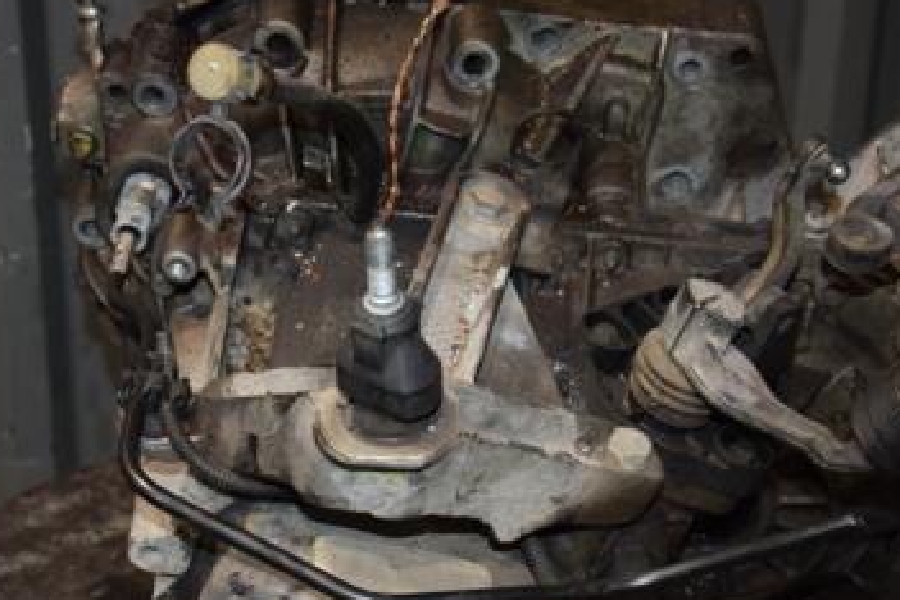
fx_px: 1925
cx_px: 326
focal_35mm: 77
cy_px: 408
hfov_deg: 26.2
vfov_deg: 17.7
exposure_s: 1/60
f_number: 5
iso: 800
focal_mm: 30
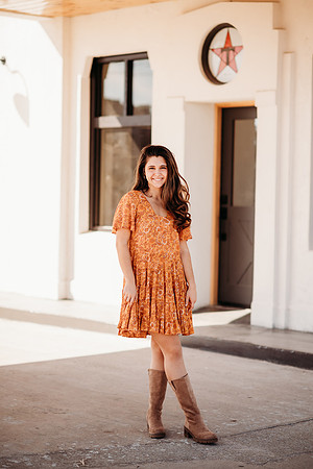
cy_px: 234
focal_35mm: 85
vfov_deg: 23.9
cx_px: 156
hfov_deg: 16.1
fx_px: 1108
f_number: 2
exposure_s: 1/2000
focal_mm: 85
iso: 160
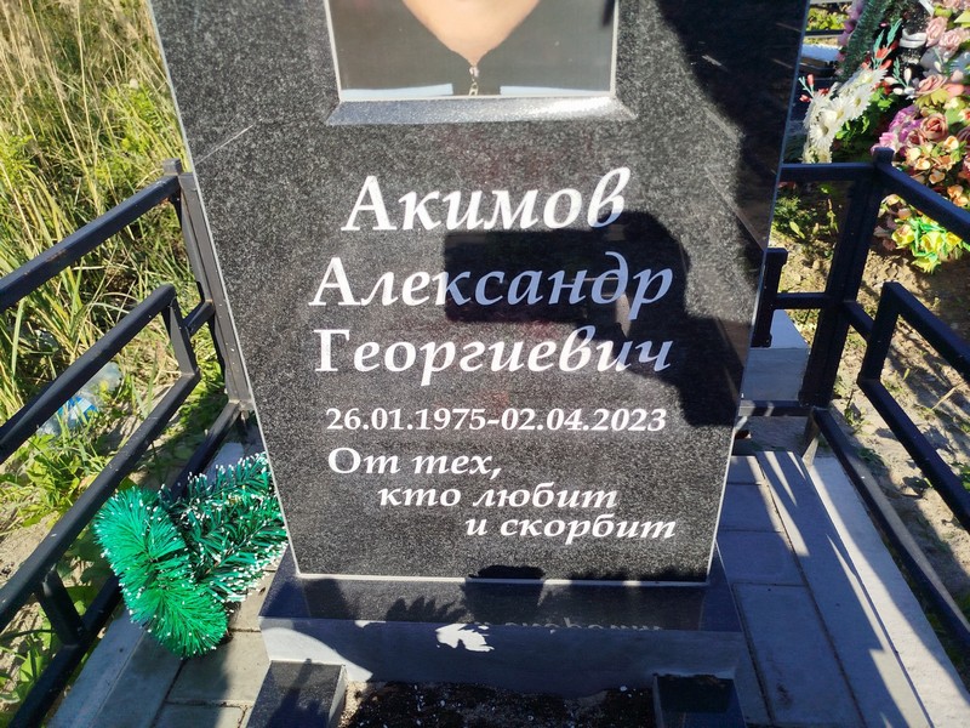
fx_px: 673
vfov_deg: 56.8
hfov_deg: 71.6
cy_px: 364
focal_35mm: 24
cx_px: 485
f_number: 1.7
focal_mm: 5.31
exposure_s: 1/1079
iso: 50
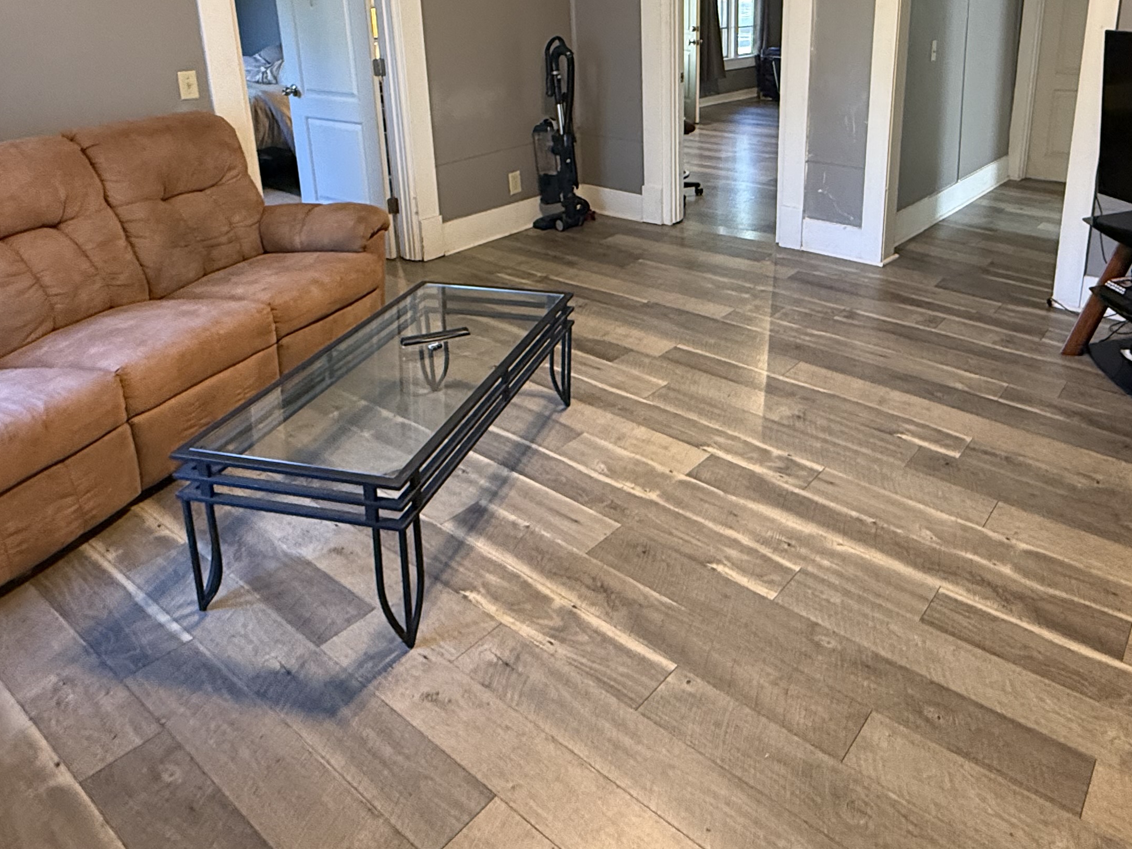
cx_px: 678
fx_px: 850
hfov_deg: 66.7
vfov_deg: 50.8
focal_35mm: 26
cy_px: 212
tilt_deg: -14.7
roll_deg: +0.6
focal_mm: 2.22
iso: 500
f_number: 2.2
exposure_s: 1/60
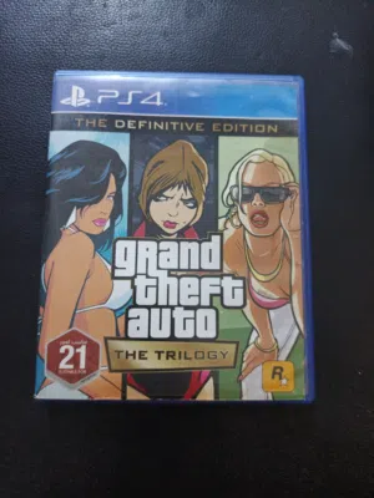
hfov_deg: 58.9
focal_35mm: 23
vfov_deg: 73.9
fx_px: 331
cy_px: 249
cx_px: 187
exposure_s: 1/50
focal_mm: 5.25
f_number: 1.7
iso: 3265
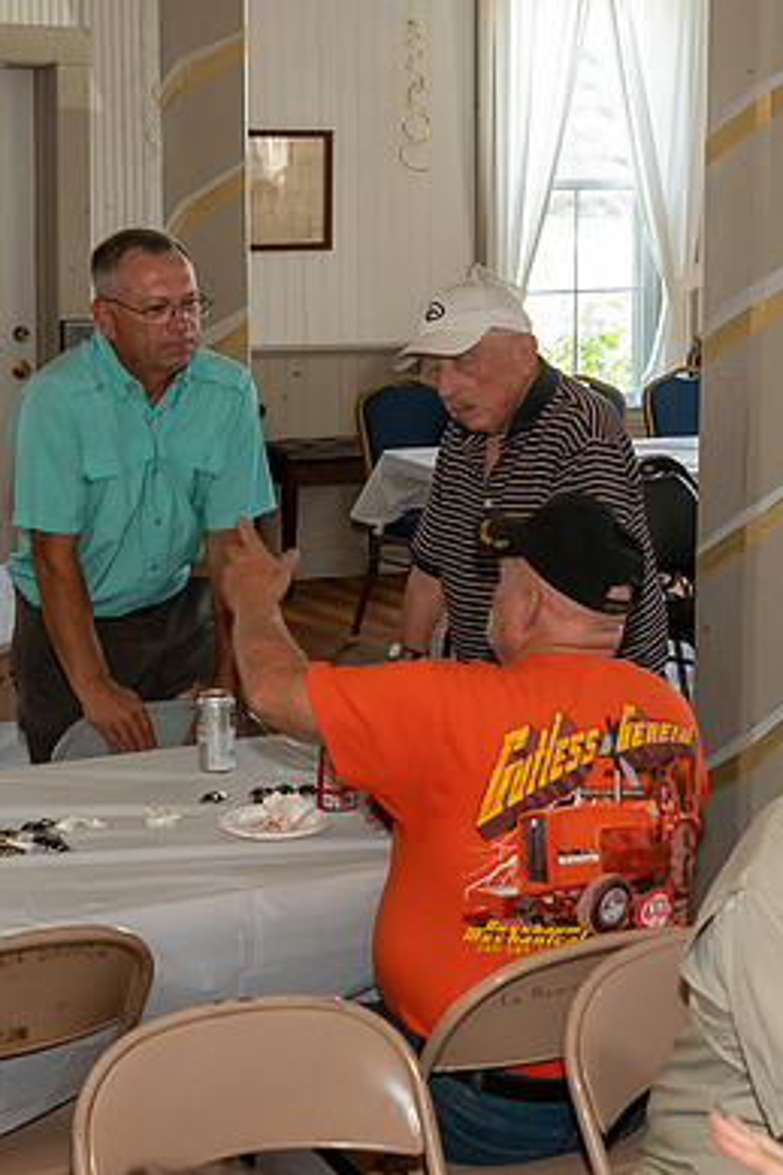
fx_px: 2318
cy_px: 522
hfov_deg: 19.1
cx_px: 503
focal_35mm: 71
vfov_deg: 28.4
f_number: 4
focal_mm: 24
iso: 1000
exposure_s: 1/125
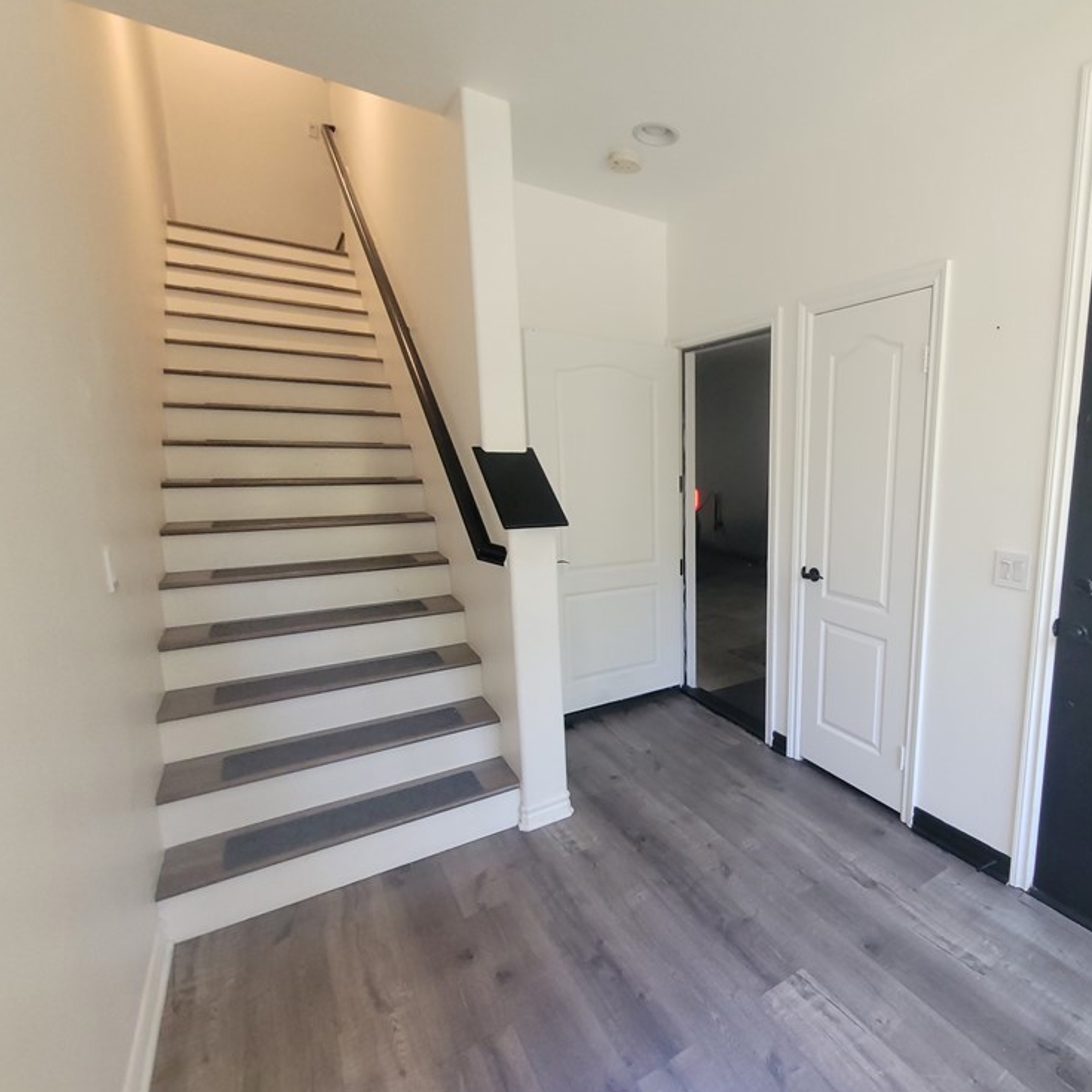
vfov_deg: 87.4
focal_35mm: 16
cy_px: 554
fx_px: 571
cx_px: 741
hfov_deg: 83.9
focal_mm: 2.2
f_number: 2.2
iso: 200
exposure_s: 1/60
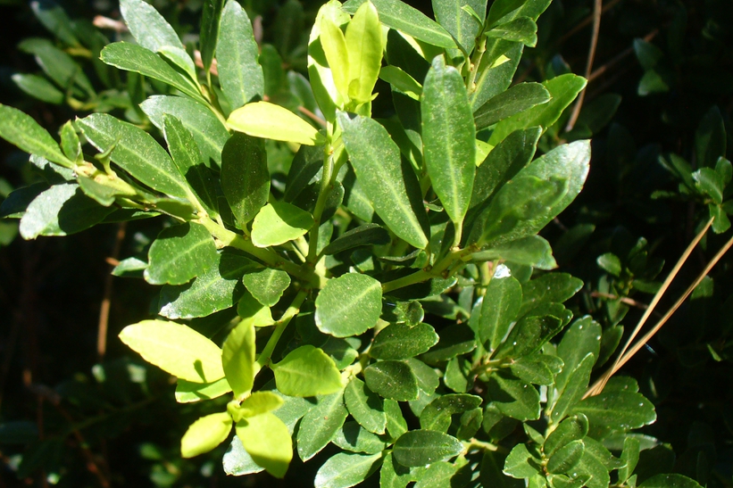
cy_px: 200
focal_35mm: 48
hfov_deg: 41.1
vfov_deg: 28.0
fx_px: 977
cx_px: 351
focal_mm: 6.1
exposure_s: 1/320
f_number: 2.8
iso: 80
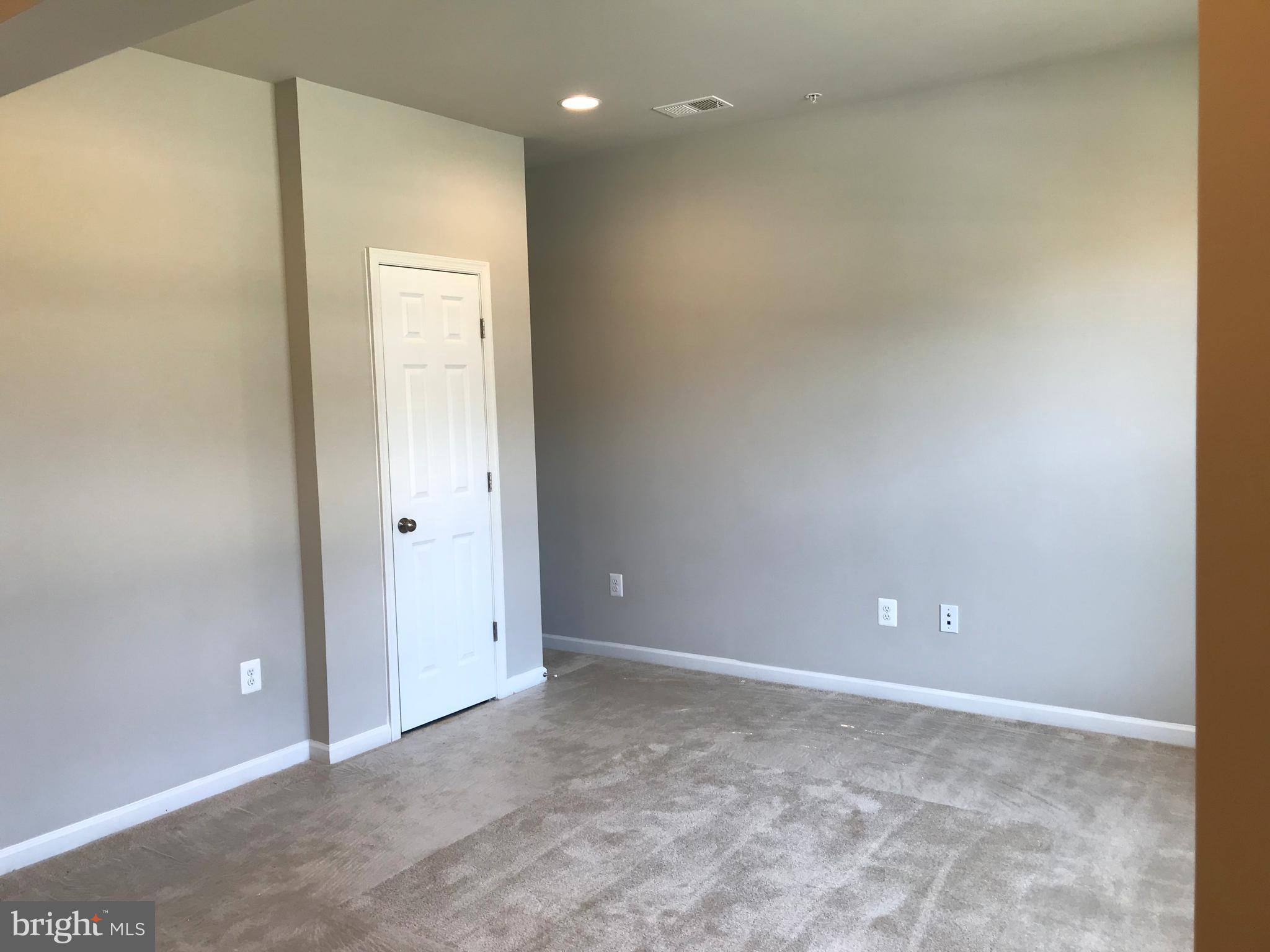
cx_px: 635
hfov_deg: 63.4
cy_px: 476
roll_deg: +1.6
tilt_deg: -4.2
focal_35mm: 28
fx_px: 1027
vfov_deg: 49.7
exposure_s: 1/60
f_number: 1.8
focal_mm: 3.99
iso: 25
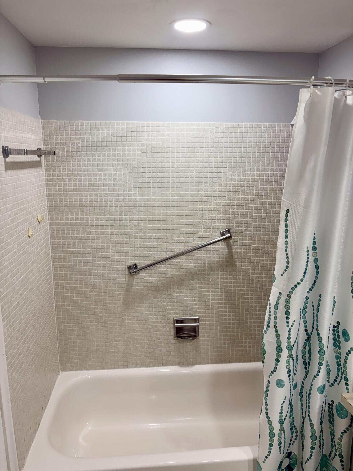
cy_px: 236
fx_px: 354
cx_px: 176
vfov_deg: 67.3
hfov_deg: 53.1
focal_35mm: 26
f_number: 1.6
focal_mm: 5.96
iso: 80
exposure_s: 1/120
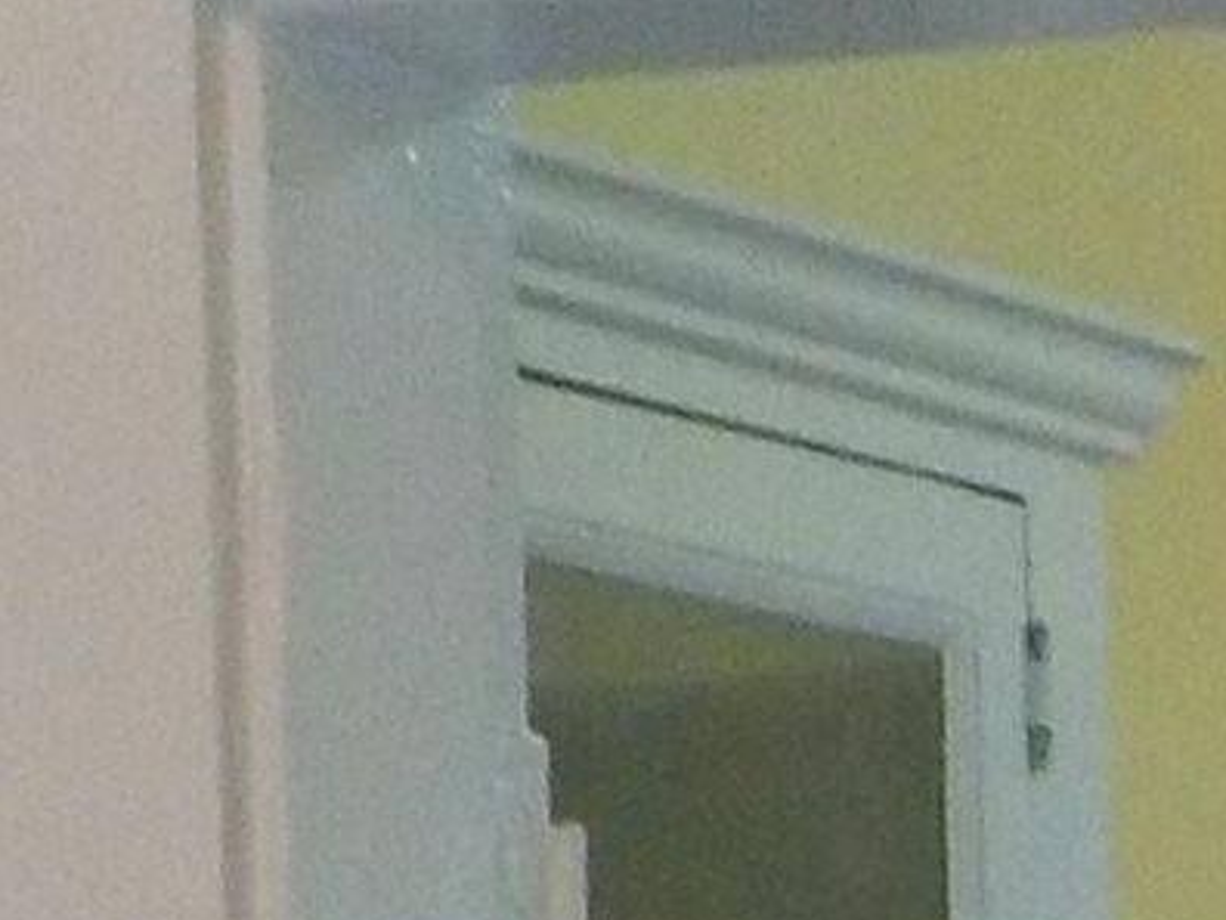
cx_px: 1827
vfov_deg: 5.9
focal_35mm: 233
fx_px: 8252
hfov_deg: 8.3
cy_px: 2896
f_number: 3.3
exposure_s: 1/30
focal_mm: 4.1
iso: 250
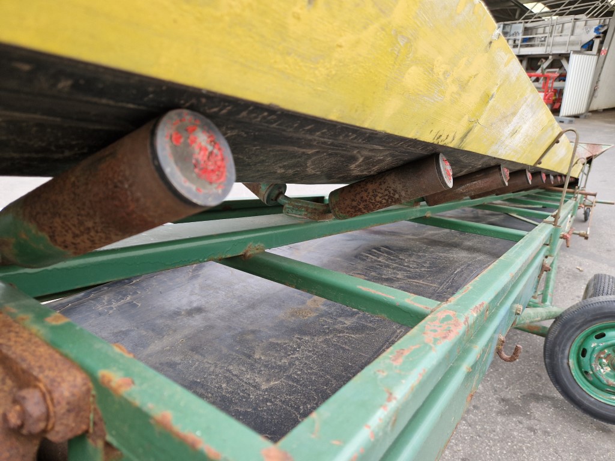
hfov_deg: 73.9
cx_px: 308
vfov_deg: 58.9
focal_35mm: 23
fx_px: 409
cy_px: 230
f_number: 1.8
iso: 50
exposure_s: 1/327
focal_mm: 5.4
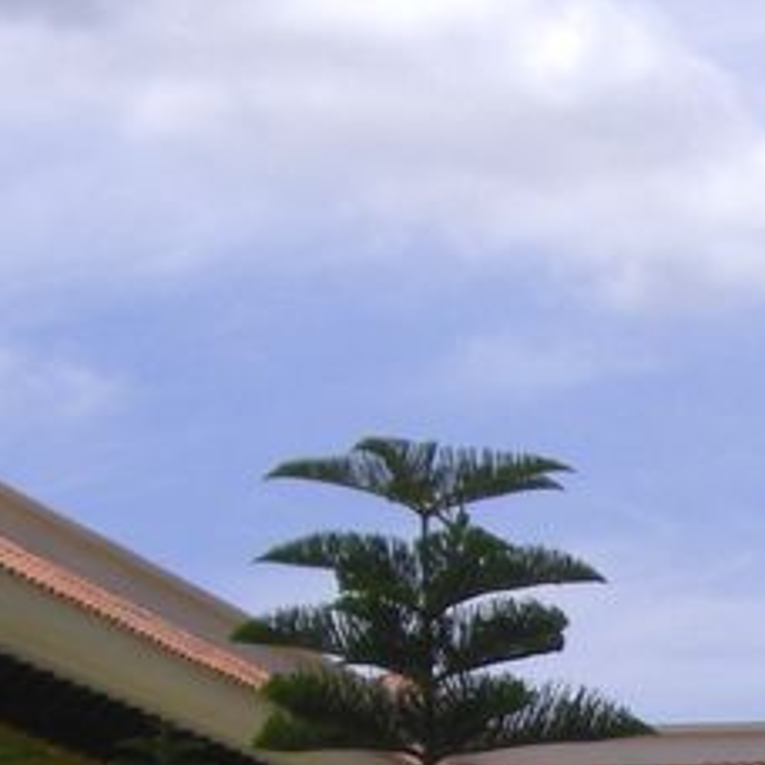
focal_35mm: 151
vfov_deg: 11.3
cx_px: 1342
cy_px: 1007
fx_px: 3775
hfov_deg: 10.9
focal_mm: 6.2
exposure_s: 1/250
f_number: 8
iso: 64
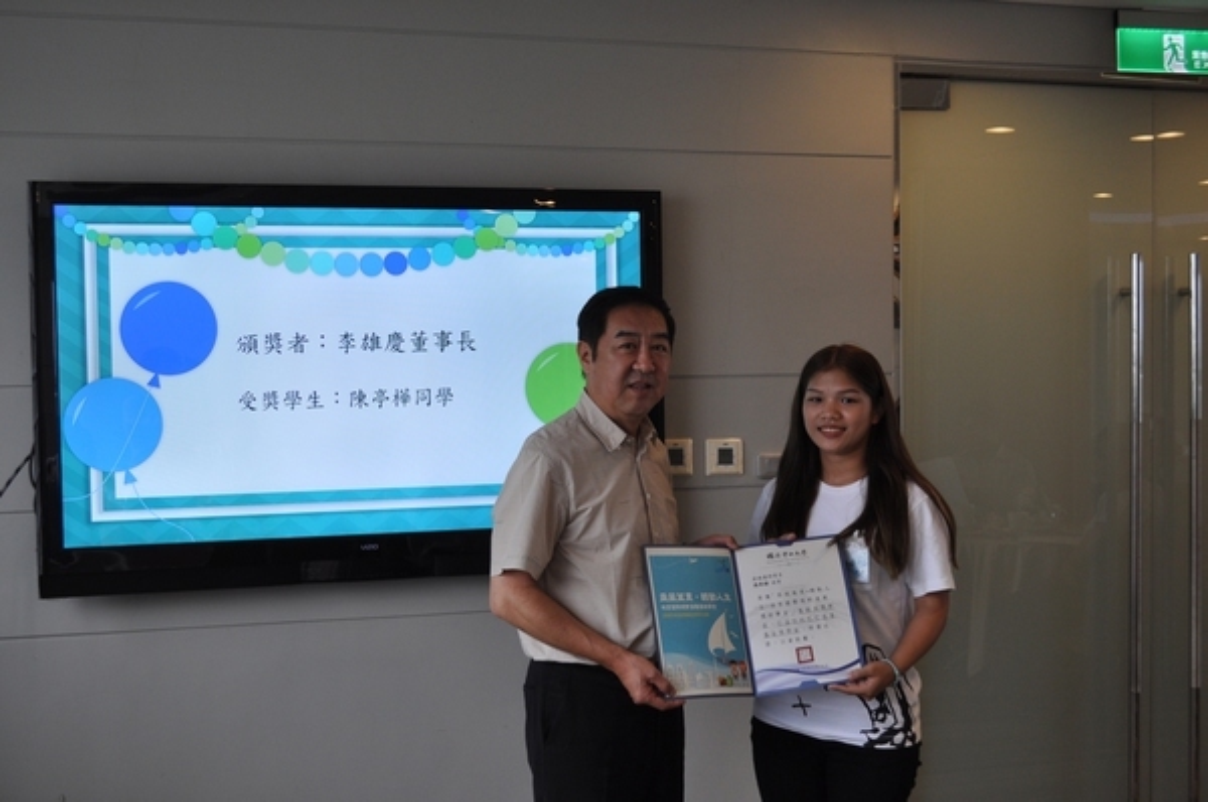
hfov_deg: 45.0
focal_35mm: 44
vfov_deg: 30.7
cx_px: 604
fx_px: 1457
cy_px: 401
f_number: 5
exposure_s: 1/100
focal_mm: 29
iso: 400
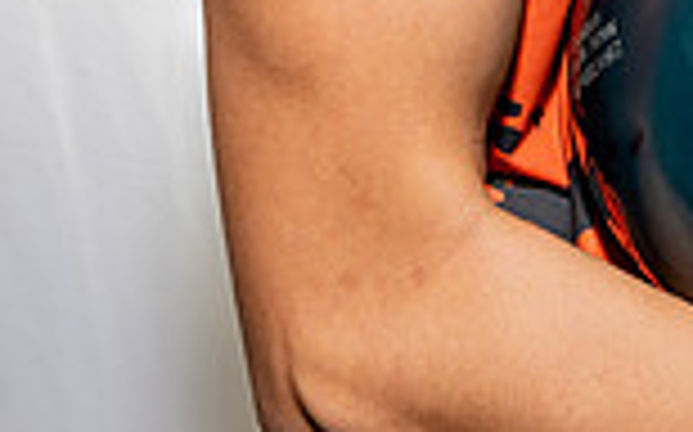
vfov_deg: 8.1
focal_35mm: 152
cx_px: 629
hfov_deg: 13.6
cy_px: -524
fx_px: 2869
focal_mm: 33
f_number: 8
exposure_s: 1/250
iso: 100
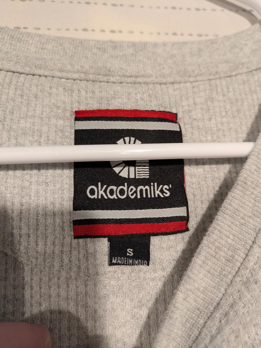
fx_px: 251
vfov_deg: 69.4
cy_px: 174
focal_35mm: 25
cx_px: 130
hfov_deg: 54.9
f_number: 1.89
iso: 281
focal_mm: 5.43
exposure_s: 1/60
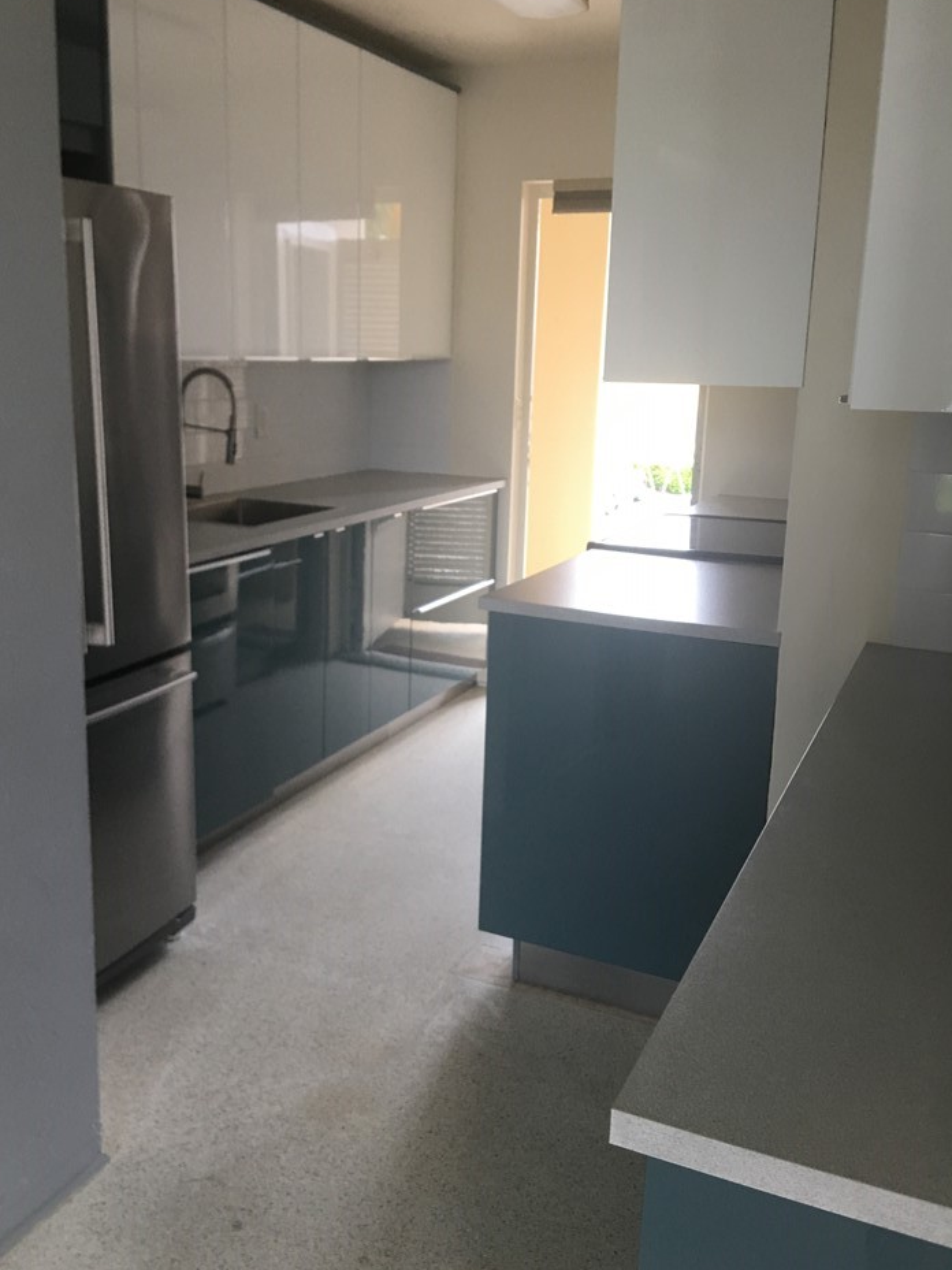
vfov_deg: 56.8
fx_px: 1173
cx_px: 438
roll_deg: -1.0
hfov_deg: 44.1
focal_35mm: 32
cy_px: 614
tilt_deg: -13.5
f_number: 2.2
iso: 40
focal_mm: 4.15
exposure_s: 1/30
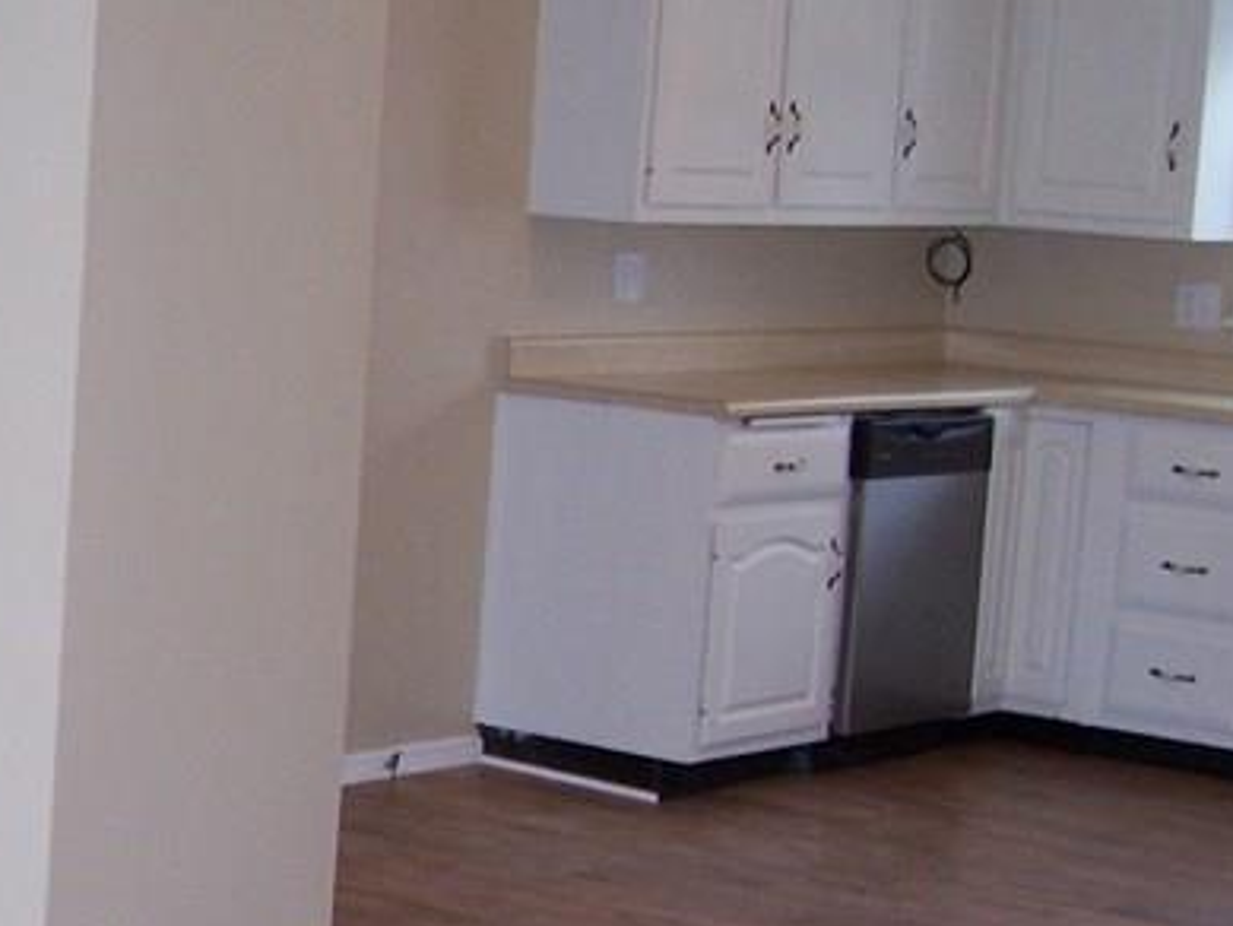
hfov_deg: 18.9
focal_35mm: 100
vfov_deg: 14.7
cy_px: 704
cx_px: -98
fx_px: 3563
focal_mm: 6.3
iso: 140
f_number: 2.8
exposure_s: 1/60
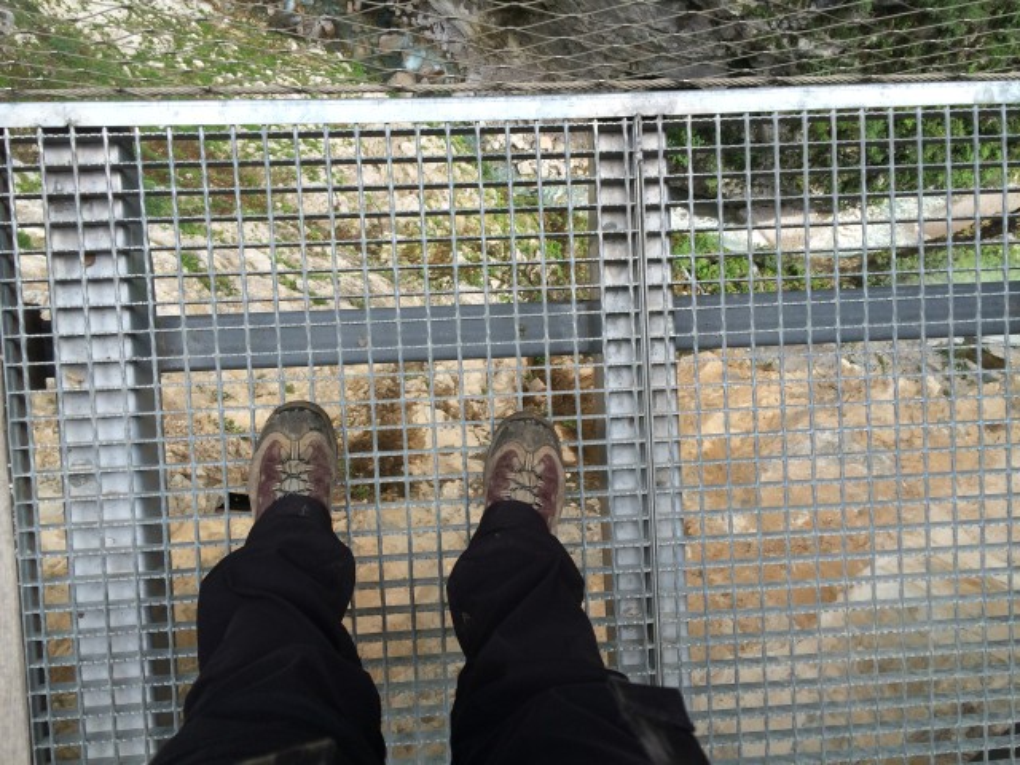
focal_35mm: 30
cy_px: 382
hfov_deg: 60.0
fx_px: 884
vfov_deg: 46.8
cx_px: 510
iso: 32
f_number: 2.2
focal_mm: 4.12
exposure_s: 1/519
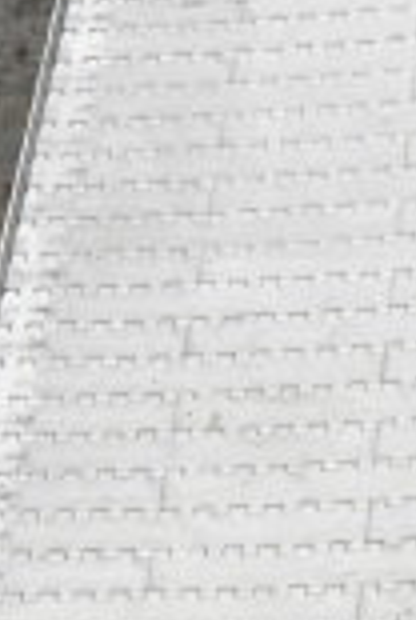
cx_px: 484
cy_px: -58
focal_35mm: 221
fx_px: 3812
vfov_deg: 9.2
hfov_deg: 6.2
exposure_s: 1/500
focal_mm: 25
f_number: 11
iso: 6400
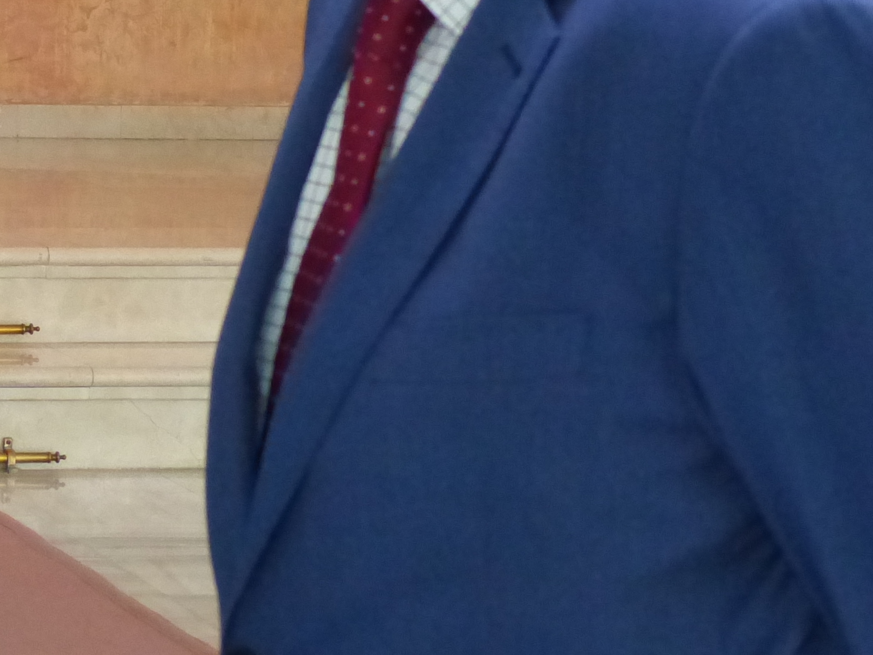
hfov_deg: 10.4
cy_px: -22
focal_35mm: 187
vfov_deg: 7.9
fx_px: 4716
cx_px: -174
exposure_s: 1/100
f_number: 3.2
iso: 800
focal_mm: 13.5
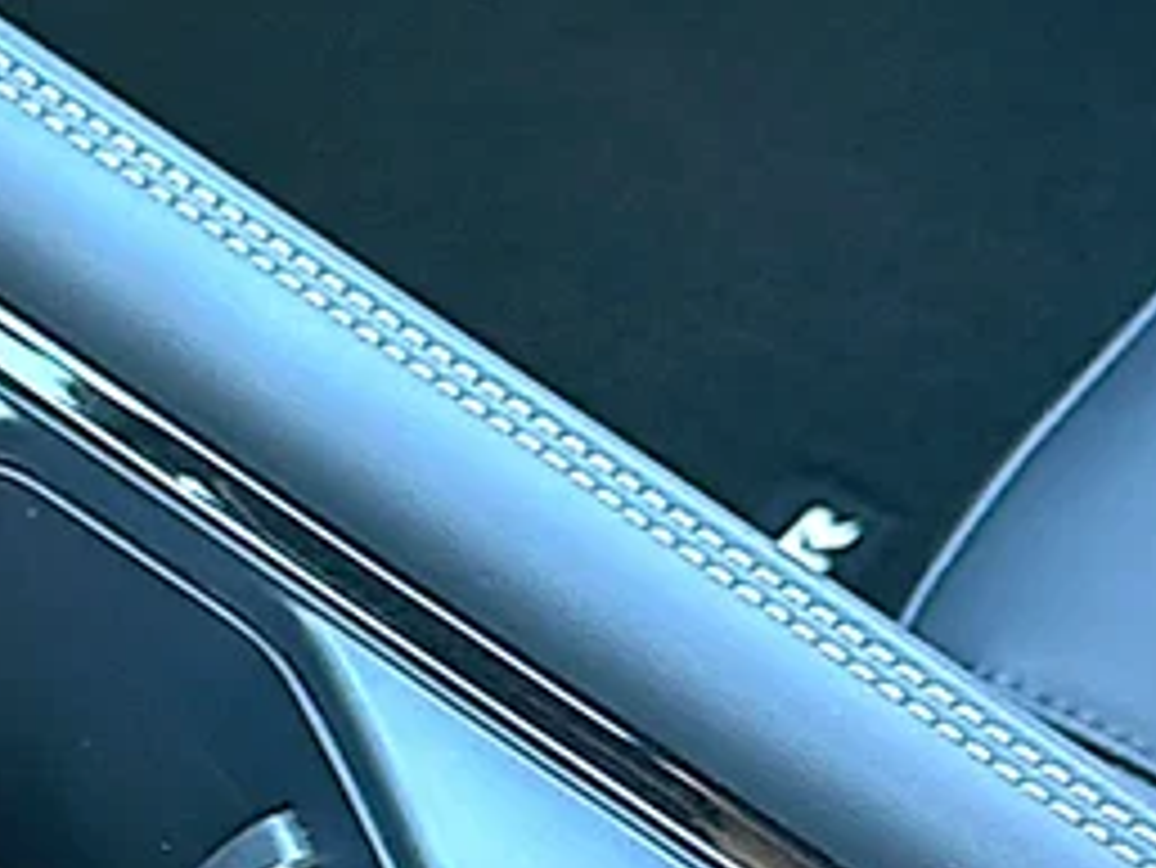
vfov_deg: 12.3
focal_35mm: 117
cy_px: 1140
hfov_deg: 16.0
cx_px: -297
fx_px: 3909
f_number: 1.78
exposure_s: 1/41
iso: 100
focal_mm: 6.86
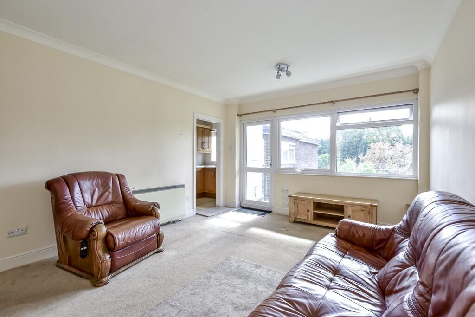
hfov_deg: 100.4
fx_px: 198
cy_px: 158
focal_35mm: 15
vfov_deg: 77.3
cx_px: 238
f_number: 8
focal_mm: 10
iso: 640
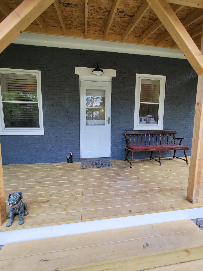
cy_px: 136
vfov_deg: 106.2
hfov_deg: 89.9
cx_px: 102
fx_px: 102
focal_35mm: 13
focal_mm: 2.2
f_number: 2.2
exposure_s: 1/233
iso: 64
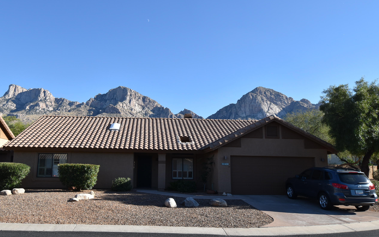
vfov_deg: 43.2
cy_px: 117
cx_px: 159
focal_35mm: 29
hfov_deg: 64.3
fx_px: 300
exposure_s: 1/250
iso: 200
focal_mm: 16
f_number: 8
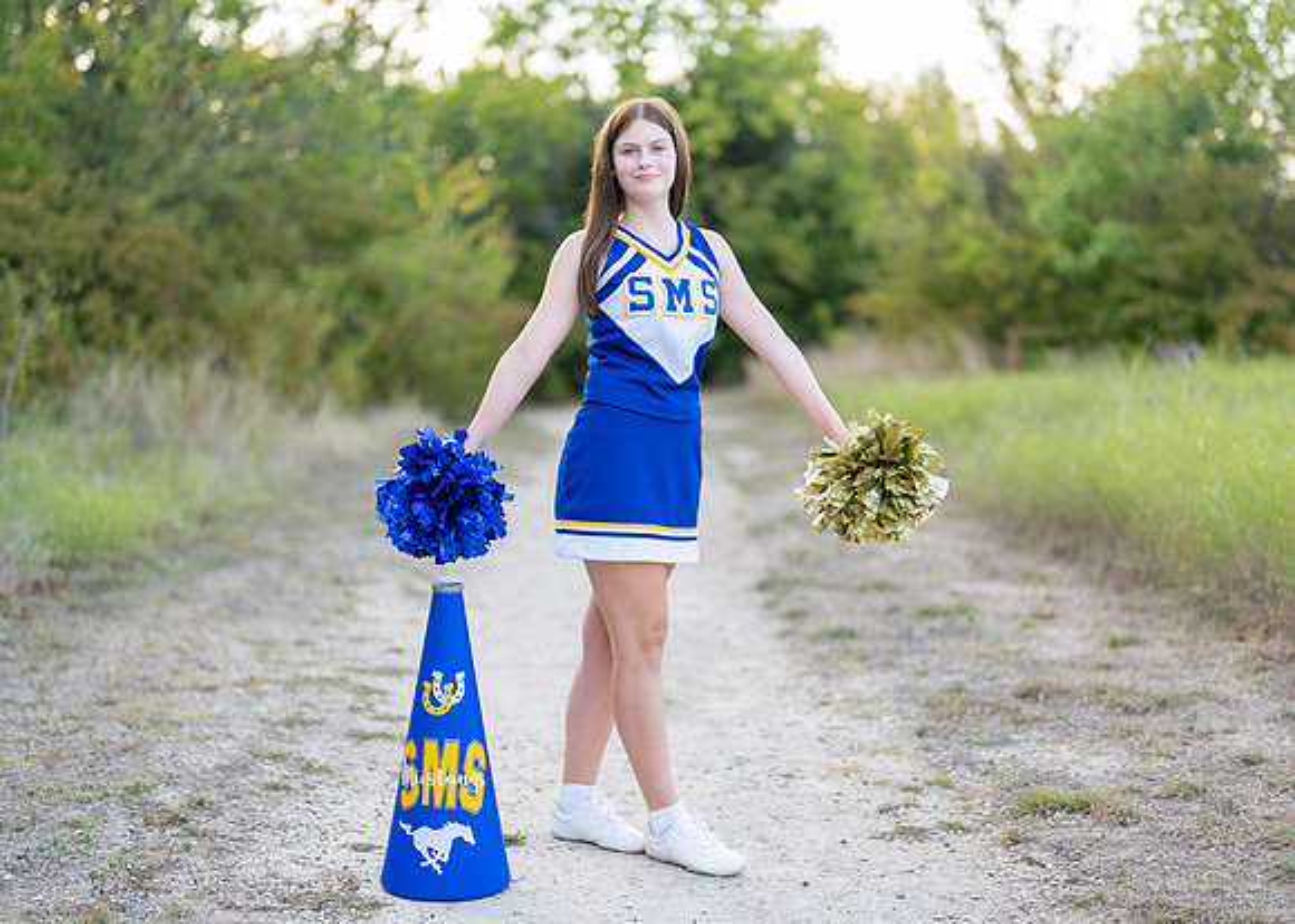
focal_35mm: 56
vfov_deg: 25.4
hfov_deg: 35.0
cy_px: 489
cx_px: 668
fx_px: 2054
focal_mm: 50
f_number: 1.2
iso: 100
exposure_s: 1/500
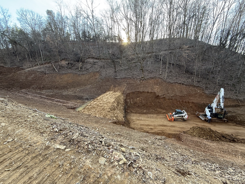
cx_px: 122
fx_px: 99
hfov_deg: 102.1
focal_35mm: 14
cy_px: 92
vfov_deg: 85.7
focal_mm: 2.22
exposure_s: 1/99
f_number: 2.2
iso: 80
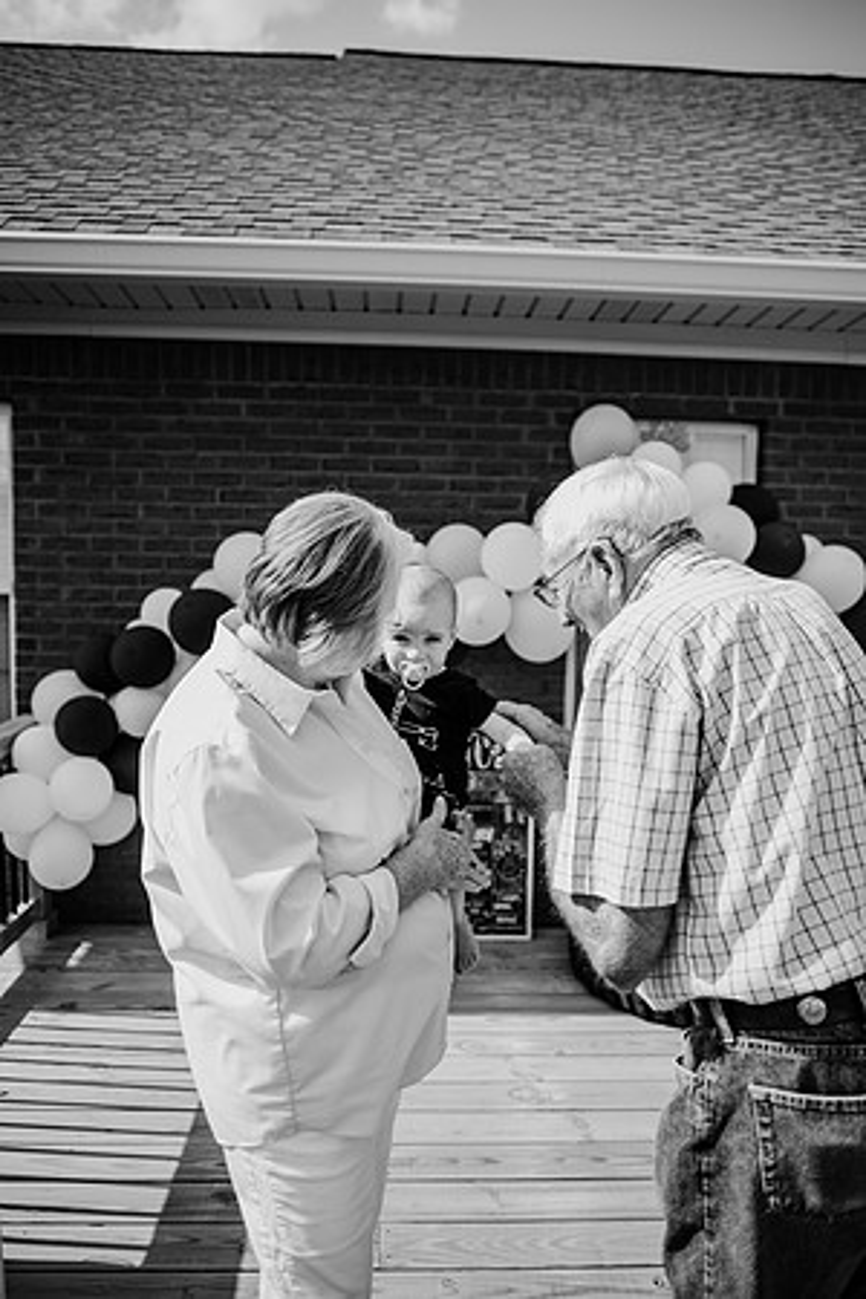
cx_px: 433
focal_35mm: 24
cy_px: 650
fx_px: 866
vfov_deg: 73.7
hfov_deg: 53.1
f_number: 2.2
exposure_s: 1/1250
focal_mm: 24
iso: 100
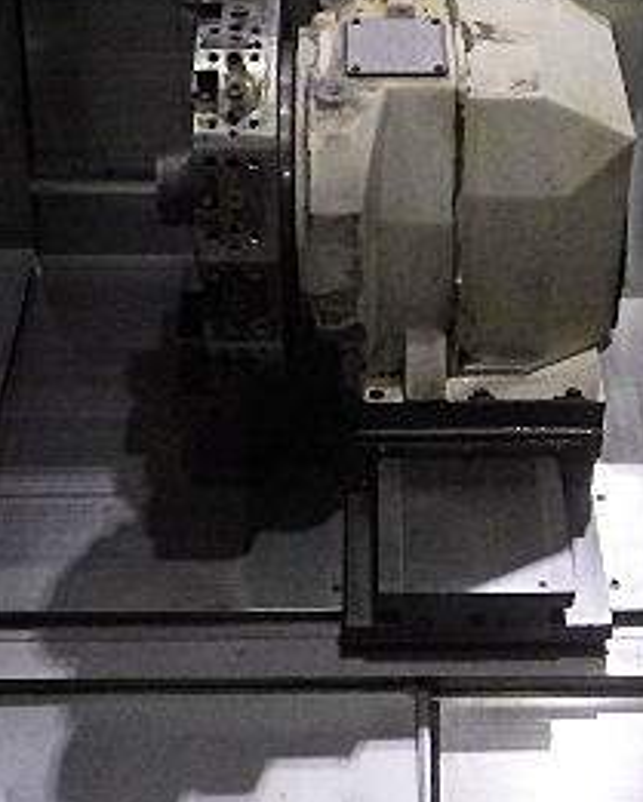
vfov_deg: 28.3
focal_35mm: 67
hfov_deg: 22.8
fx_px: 1593
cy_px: 424
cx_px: 388
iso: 640
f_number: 3.5
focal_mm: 5
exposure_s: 1/45
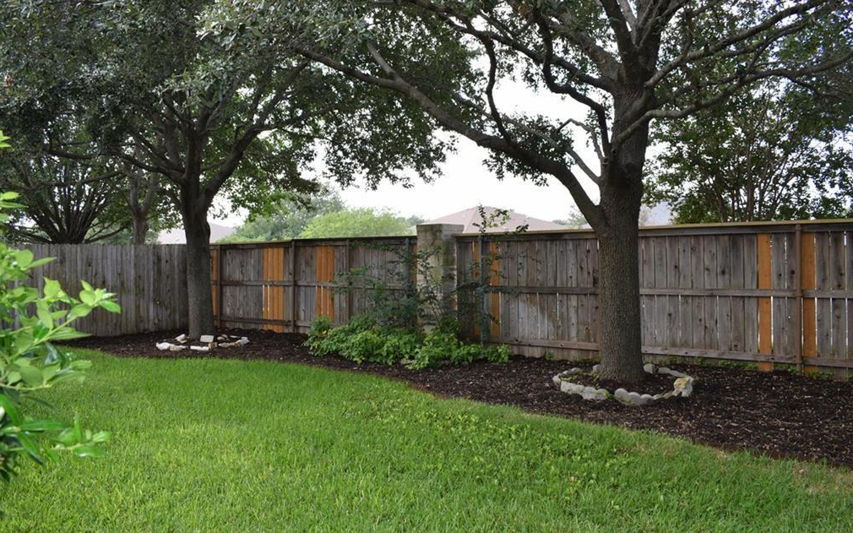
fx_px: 721
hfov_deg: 61.2
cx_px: 422
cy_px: 257
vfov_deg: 40.6
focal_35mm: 31
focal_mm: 20
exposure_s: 1/200
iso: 400
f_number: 7.1
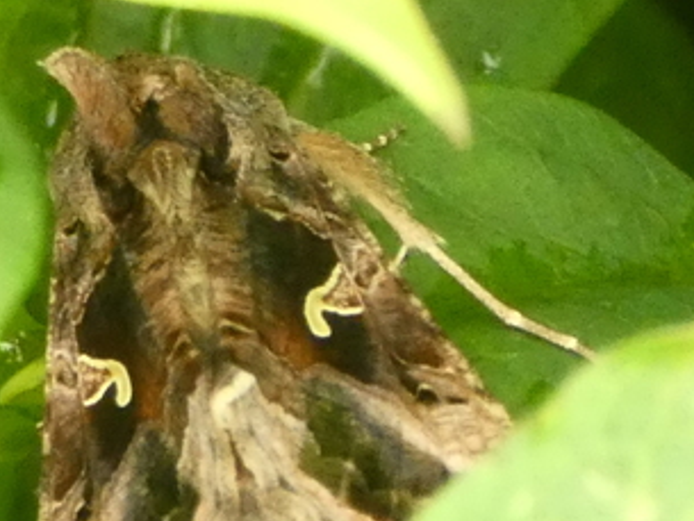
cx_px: 301
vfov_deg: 3.5
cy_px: 425
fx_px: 8424
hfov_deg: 4.7
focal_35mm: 420
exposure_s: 1/80
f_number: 5.4
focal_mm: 26.9
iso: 640
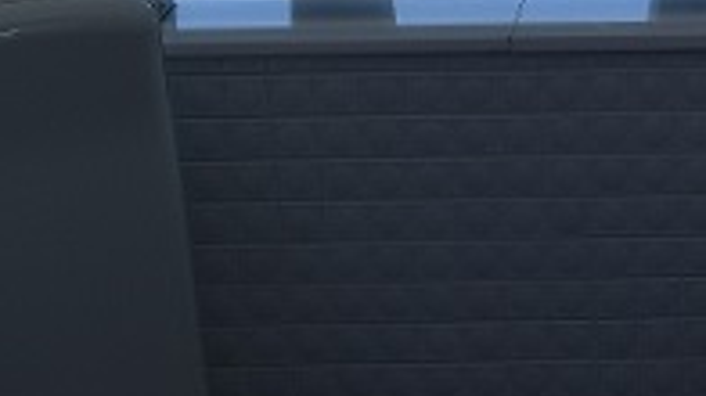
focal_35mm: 125
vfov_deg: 9.5
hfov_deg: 16.3
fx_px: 2339
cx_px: 901
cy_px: -97
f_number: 8
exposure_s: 1/250
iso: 200
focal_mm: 26
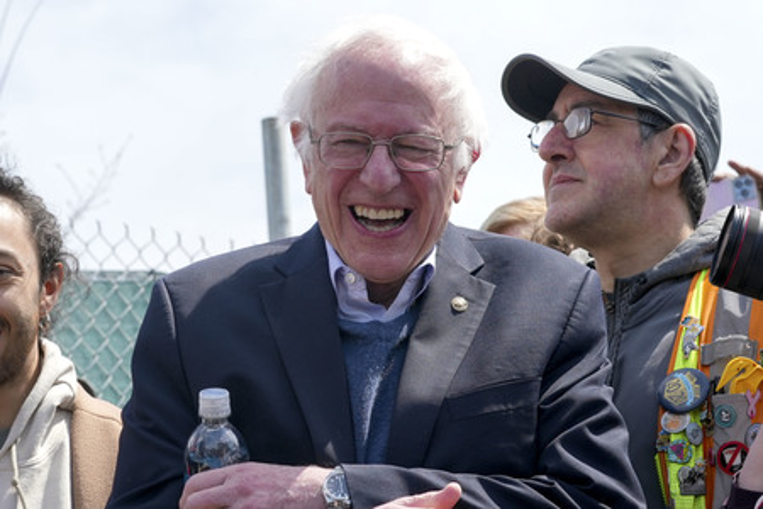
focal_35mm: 102
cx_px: 382
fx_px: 2162
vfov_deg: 13.4
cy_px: 254
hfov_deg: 20.0
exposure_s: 1/400
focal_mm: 102
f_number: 13
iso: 400
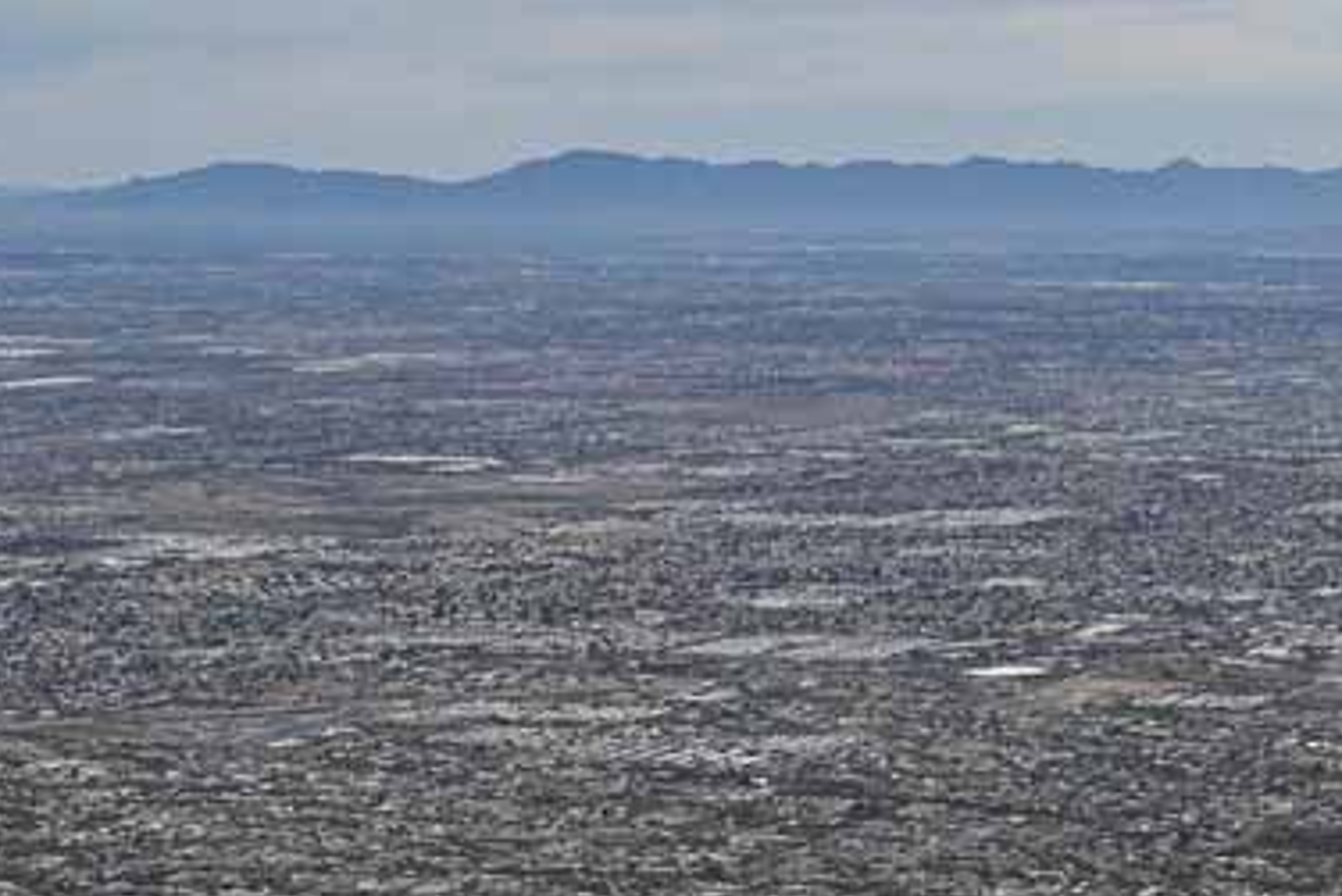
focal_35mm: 132
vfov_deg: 10.4
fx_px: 4922
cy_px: 436
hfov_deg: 15.5
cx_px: 949
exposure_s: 1/1000
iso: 100
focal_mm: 62
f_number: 6.3
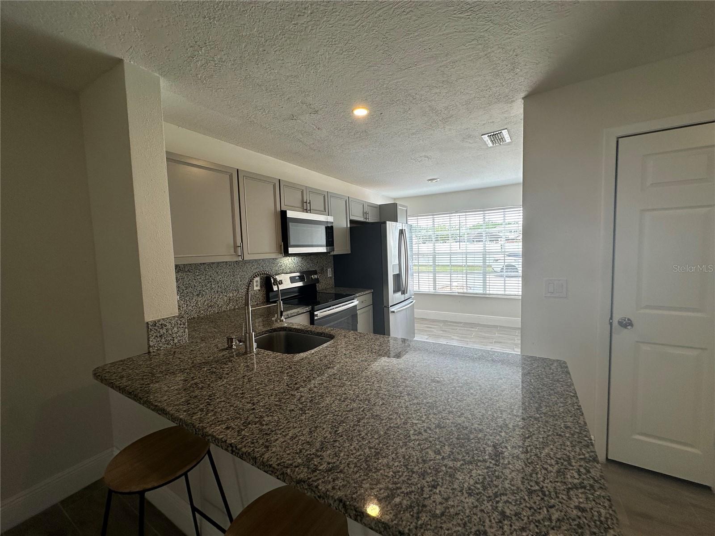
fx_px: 289
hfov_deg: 102.1
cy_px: 268
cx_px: 358
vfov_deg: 85.7
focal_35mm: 14
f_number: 2.2
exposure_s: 1/120
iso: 64
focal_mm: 2.22
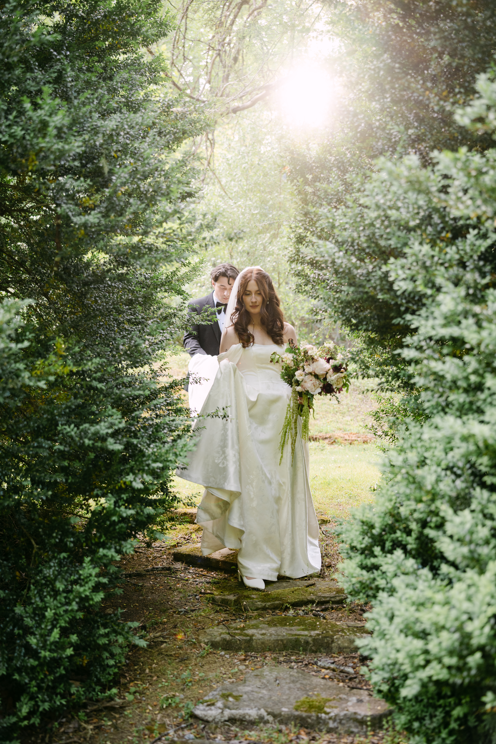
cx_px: 248
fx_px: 723
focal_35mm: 35
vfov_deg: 54.4
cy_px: 372
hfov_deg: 37.9
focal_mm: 35
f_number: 2
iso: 320
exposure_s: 1/200
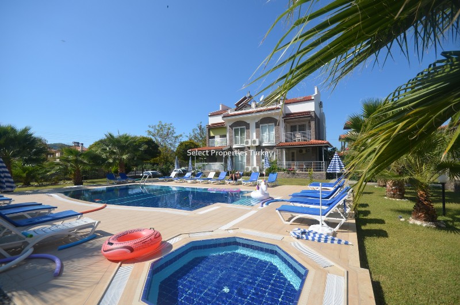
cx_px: 230
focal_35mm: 15
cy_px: 152
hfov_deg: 100.5
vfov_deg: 77.1
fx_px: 191
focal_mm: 10
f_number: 8
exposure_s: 1/250
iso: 100
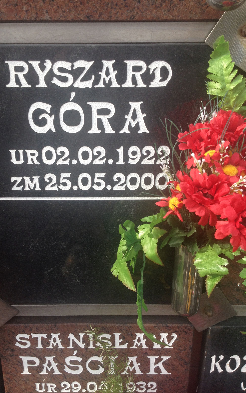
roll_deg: +1.0
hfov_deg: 33.5
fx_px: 408
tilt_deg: -20.1
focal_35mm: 38
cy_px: 200
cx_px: 96
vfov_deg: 51.5
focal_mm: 4.28
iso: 50
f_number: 2.4
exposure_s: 1/349
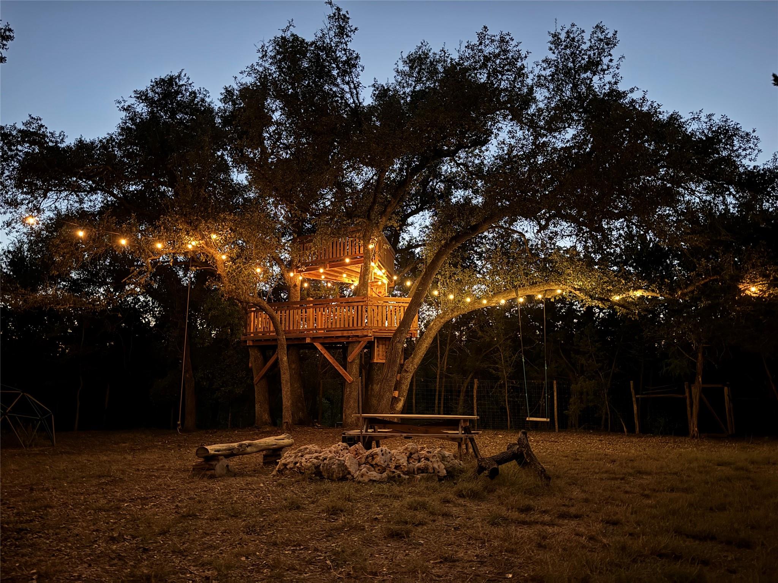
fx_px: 539
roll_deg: -0.7
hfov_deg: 71.6
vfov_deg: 56.8
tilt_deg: +10.1
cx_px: 389
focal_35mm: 24
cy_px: 292
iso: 1600
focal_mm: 6.76
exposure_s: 1/9
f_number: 1.78
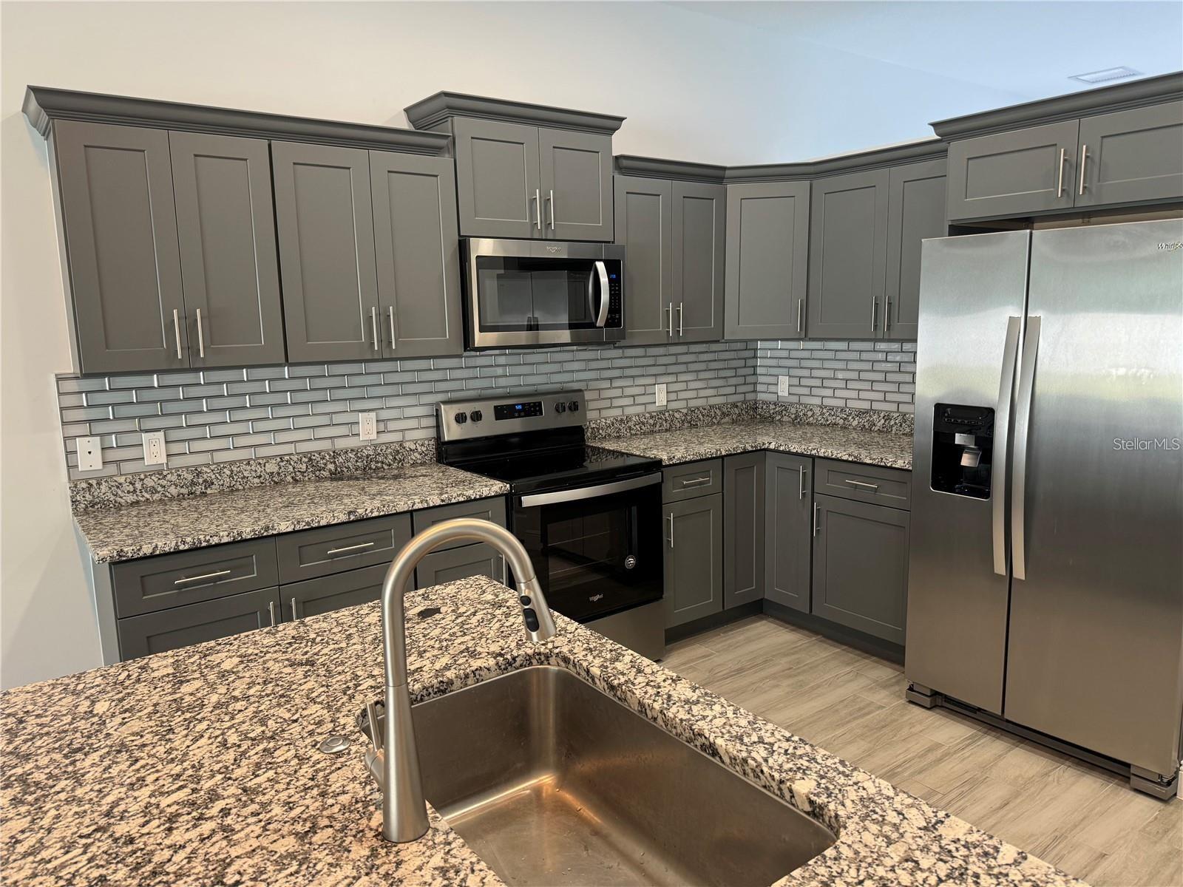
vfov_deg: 56.8
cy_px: 444
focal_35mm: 24
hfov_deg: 71.6
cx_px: 592
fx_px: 820
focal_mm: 6.86
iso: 160
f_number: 1.78
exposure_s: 1/60
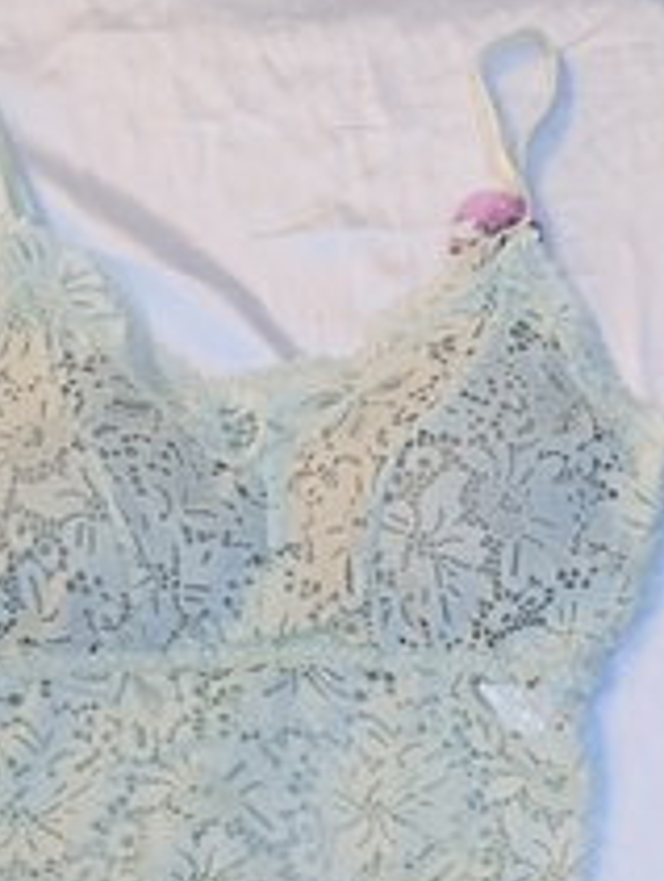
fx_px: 1734
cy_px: 1017
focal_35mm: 68
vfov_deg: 25.9
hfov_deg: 20.8
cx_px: 702
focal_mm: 3.98
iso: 65
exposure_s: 1/100
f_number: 1.8
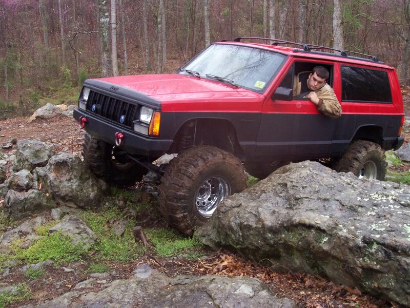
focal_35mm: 42
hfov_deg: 44.8
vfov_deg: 34.3
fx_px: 497
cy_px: 154
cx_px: 205
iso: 140
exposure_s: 1/120
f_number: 2.9
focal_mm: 7
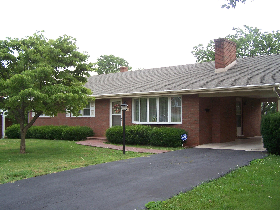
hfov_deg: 49.0
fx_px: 307
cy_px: 105
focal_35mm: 38
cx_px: 140
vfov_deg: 37.7
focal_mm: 6.3
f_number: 2.8
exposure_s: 1/90
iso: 80
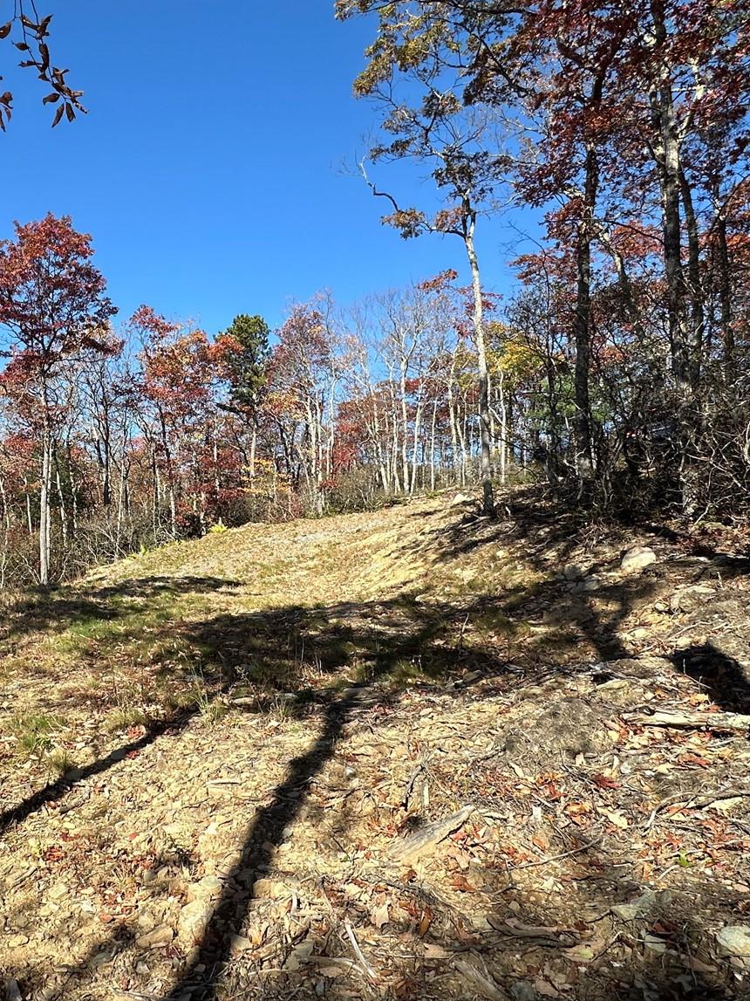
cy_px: 488
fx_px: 722
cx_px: 140
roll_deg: -4.0
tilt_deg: +4.2
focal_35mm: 25
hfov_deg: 51.1
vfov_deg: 69.4
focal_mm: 2.22
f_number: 2.2
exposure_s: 1/955
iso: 40
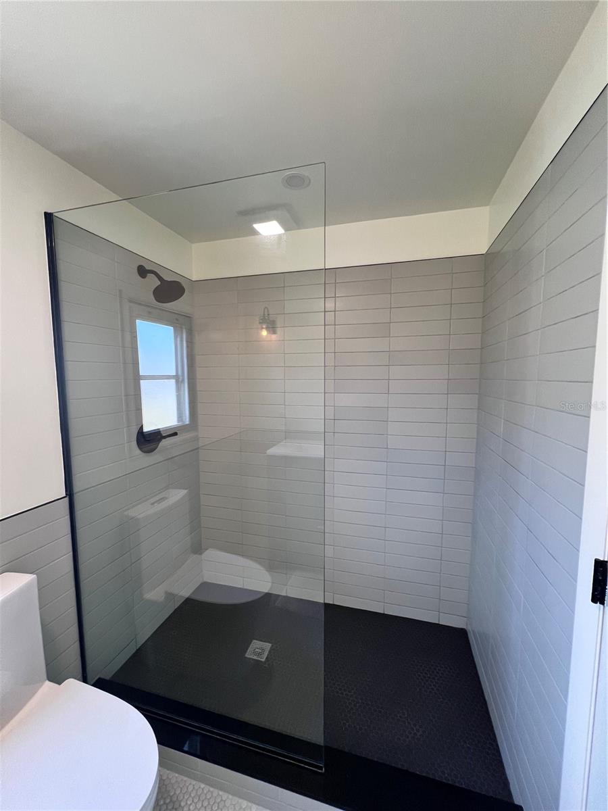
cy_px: 406
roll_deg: +0.9
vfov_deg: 106.2
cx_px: 304
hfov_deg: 89.9
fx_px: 304
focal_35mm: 13
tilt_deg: -4.6
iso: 200
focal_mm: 1.57
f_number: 1.8
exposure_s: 1/120
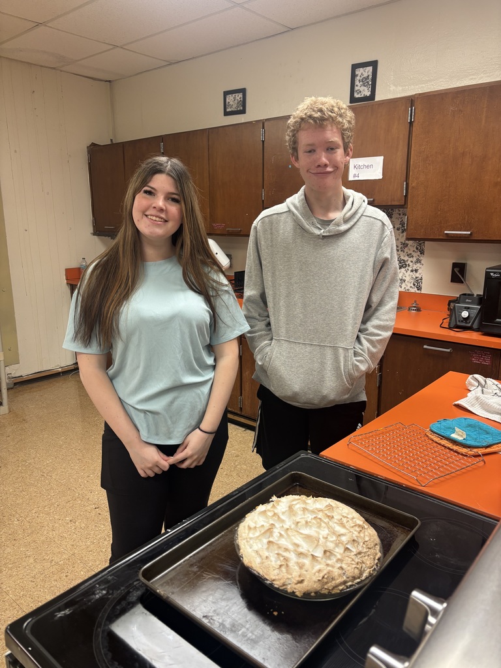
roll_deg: +0.0
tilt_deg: -11.9
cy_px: 334
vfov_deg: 67.3
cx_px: 250
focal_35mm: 26
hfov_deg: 53.1
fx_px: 502
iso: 100
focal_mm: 5.96
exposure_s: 1/60
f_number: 1.6
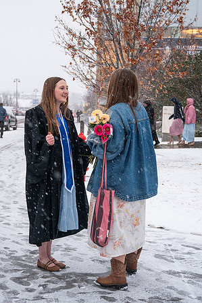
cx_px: 68
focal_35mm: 62
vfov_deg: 32.2
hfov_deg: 21.6
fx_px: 527
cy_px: 159
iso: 640
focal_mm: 39
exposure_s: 1/160
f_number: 4
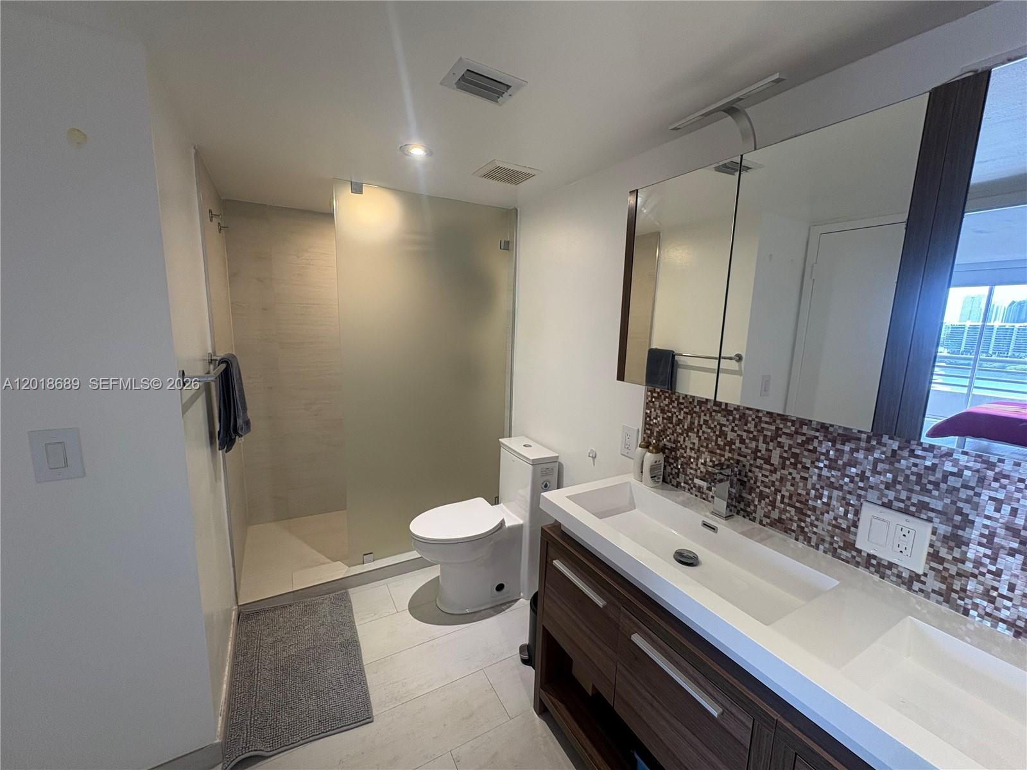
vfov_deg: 85.7
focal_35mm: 14
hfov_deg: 102.1
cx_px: 514
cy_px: 385
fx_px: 415
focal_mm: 2.22
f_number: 2.2
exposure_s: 1/60
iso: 160
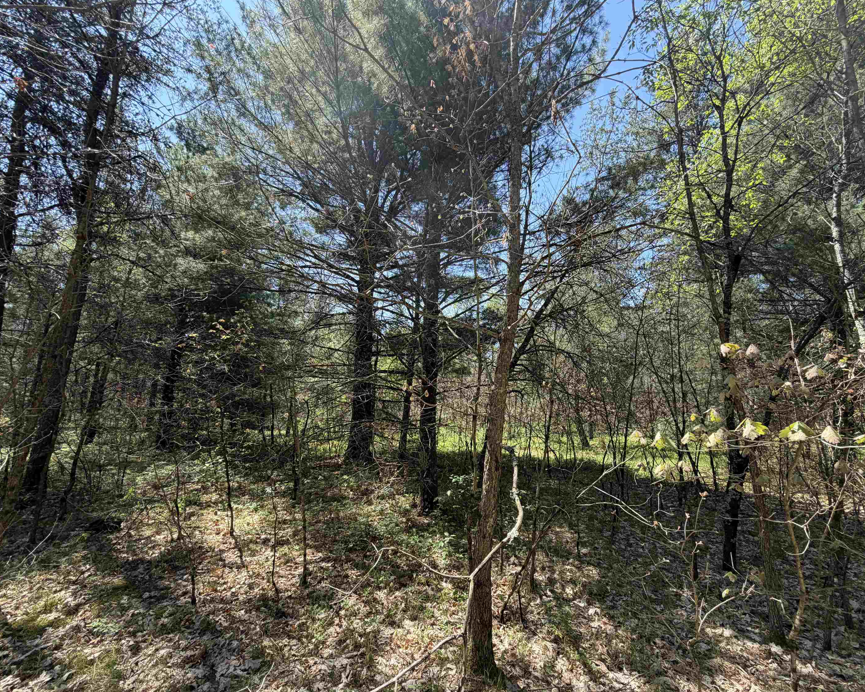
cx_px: 458
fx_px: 384
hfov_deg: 96.7
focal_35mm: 15
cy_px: 348
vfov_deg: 84.0
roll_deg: -1.2
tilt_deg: +9.5
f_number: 2.2
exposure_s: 1/393
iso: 50
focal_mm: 2.22
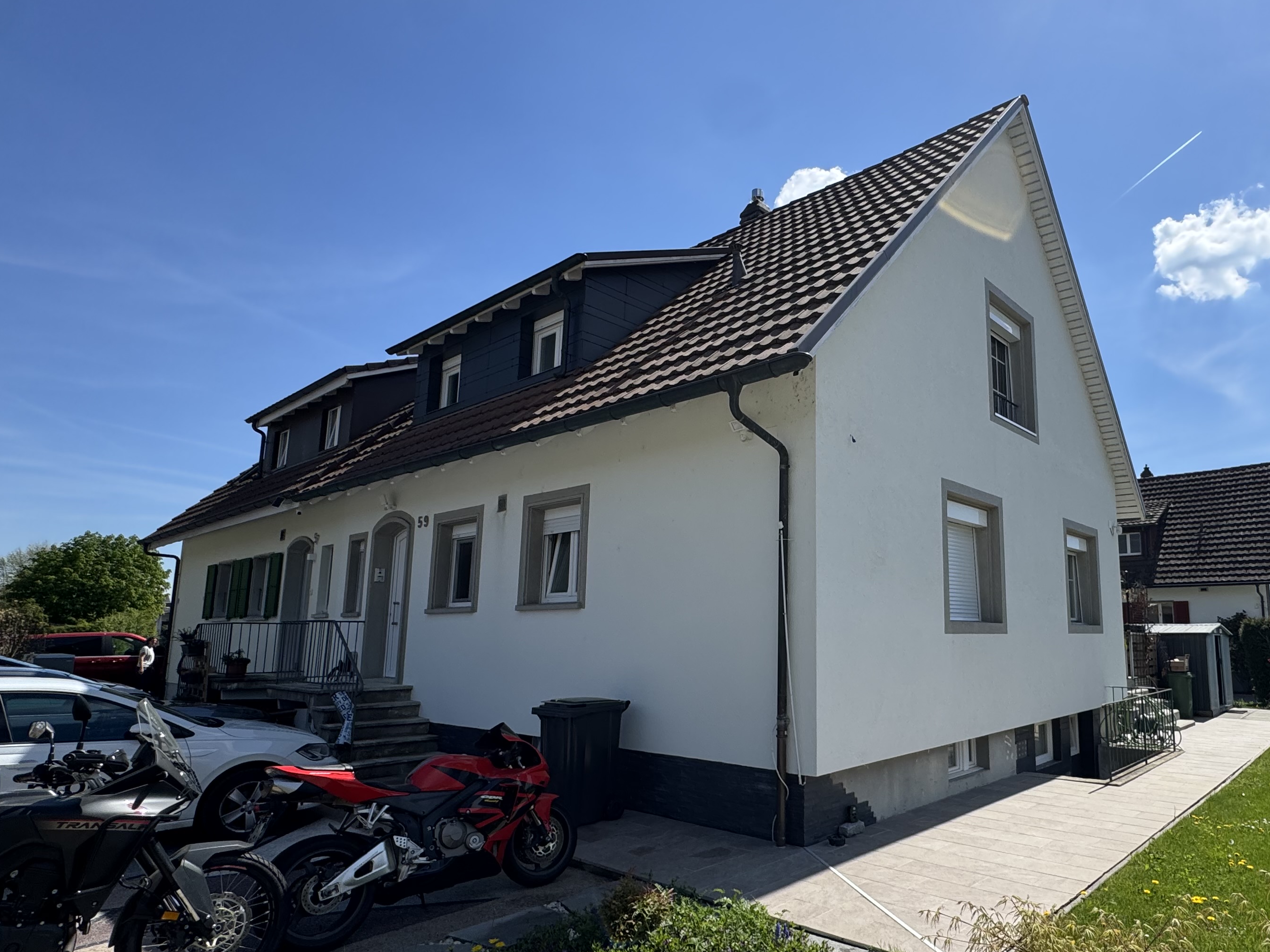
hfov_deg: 77.1
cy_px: 520
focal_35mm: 21
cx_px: 820
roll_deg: +0.7
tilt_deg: +9.1
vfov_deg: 63.3
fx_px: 770
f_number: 2.2
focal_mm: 2.22
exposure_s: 1/1976
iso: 50
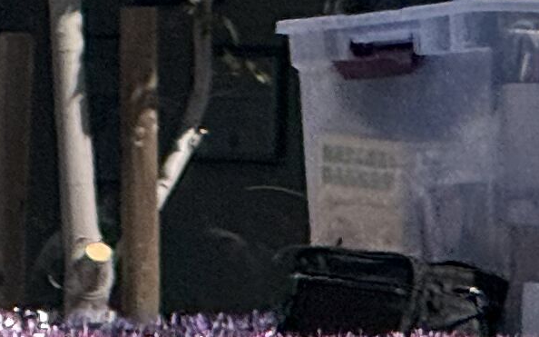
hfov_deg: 2.4
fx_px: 12675
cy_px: -651
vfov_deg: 1.5
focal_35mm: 863
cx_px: 765
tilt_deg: +4.1
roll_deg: -1.7
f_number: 2.8
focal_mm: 15.66
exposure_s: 1/2212
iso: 50
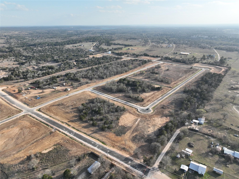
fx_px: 166
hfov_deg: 71.6
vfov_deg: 56.8
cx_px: 120
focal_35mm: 24
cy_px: 90
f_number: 2.8
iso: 300
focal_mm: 12.29
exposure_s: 1/240
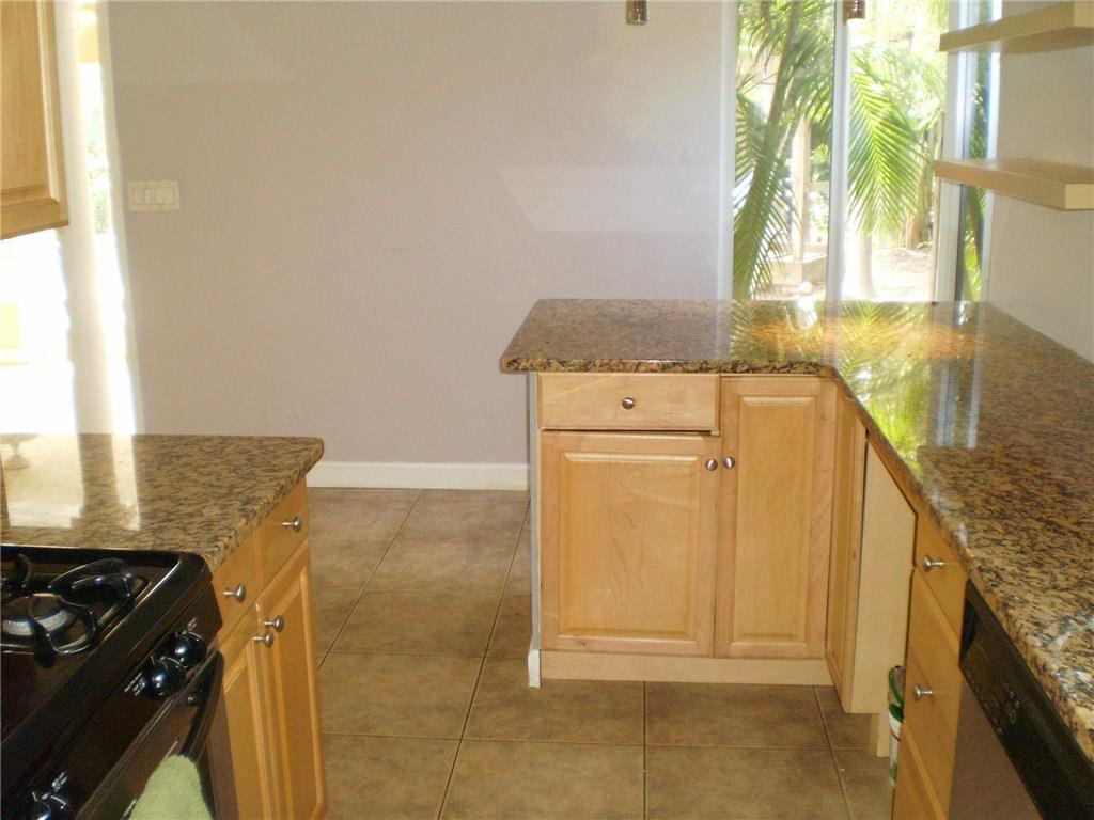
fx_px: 1138
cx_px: 547
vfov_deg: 39.7
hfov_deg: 51.4
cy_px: 410
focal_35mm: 36
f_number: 3.1
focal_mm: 6.3
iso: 320
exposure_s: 1/30
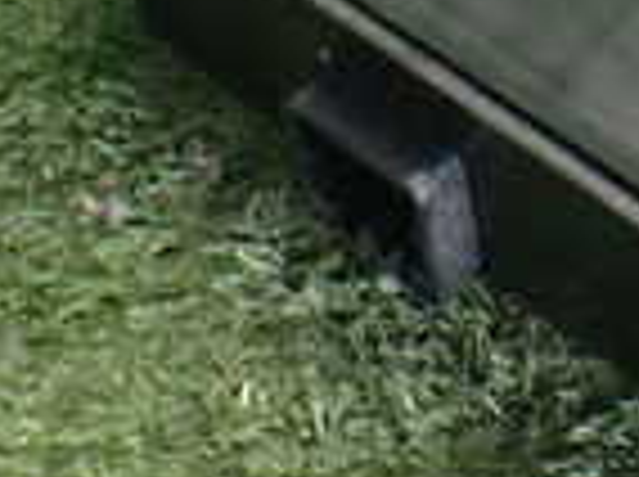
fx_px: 2340
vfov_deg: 11.3
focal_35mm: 127
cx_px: 657
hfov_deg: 15.2
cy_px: -140
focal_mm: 5.4
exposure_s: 1/100
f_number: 2.3
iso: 800
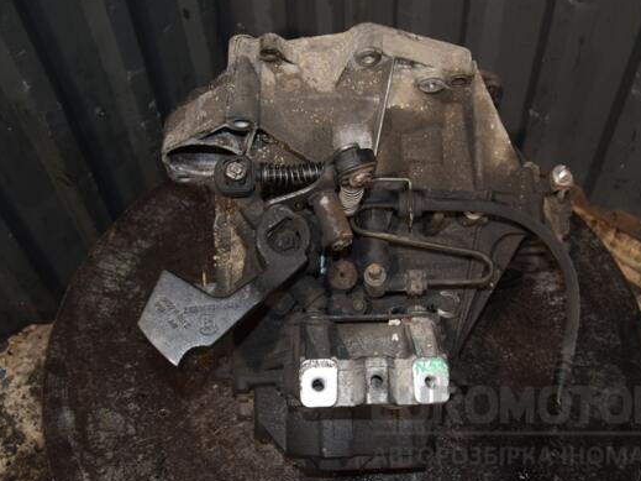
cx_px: 348
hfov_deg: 46.8
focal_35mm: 40
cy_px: 240
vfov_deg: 35.9
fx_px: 741
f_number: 5
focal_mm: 24
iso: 800
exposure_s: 1/60
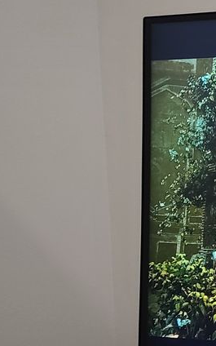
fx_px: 706
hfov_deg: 13.8
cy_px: 282
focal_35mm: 75
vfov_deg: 26.9
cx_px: 474
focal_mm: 7
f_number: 1.8
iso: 200
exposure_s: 1/39
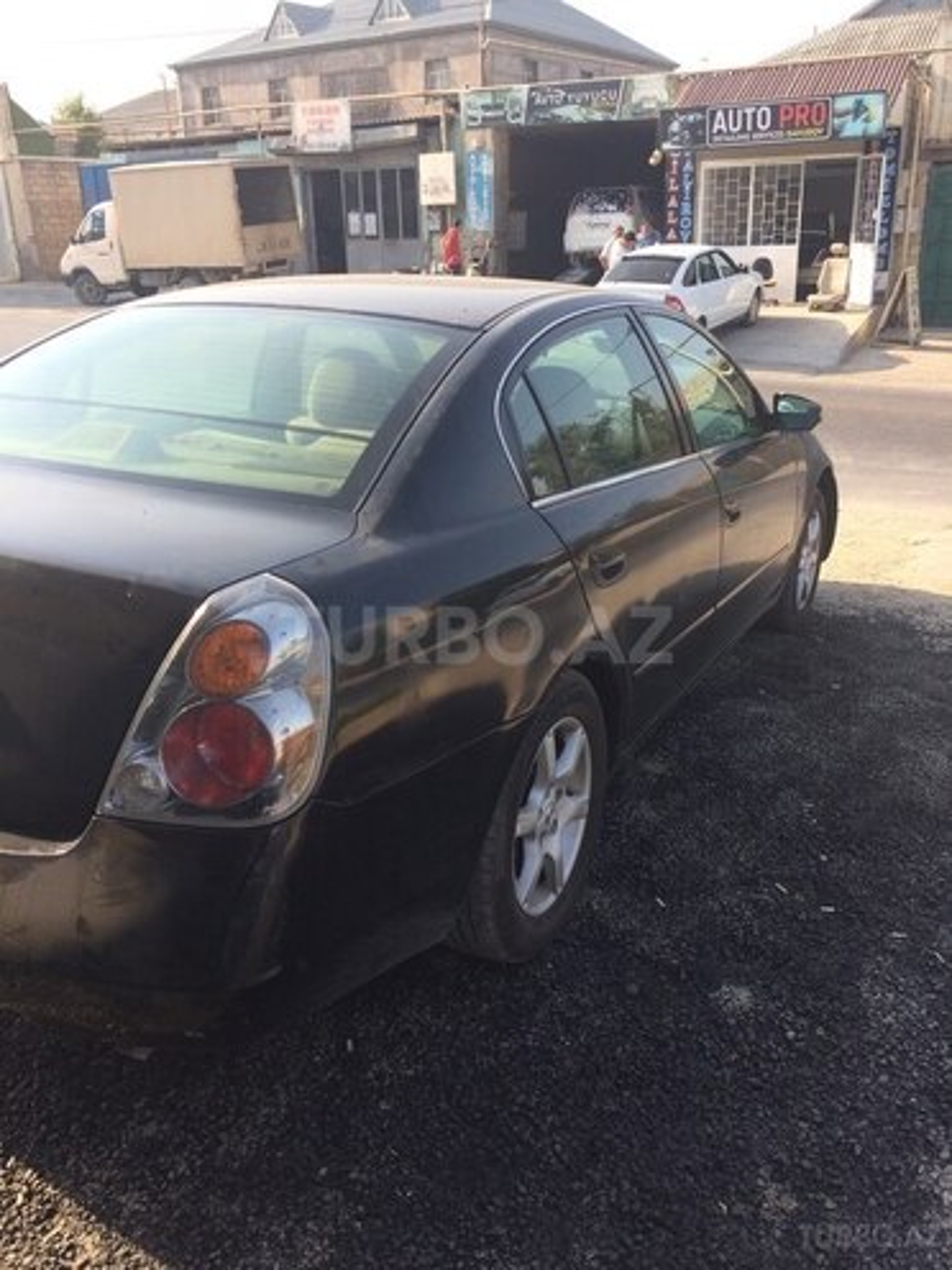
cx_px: 476
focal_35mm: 29
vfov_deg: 61.7
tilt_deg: -21.4
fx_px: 1063
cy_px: 635
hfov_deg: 48.2
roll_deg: +3.0
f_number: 2.2
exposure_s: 1/604
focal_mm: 4.15
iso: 32
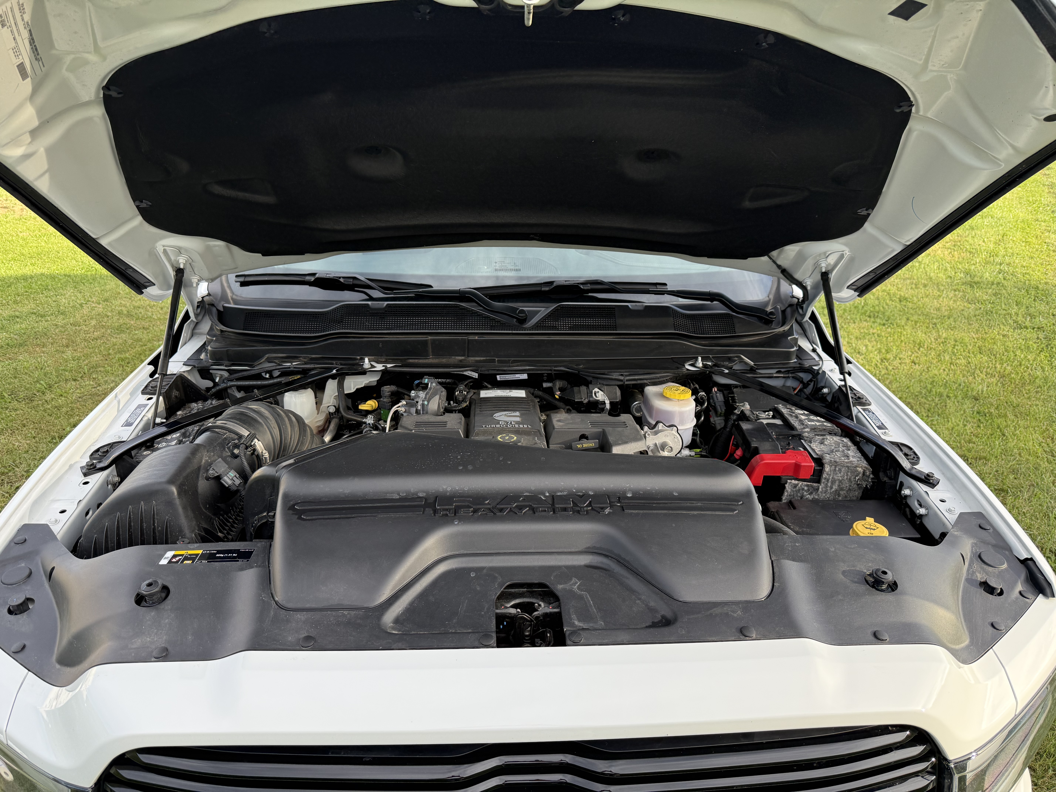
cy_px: 396
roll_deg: -2.6
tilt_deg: -18.5
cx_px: 528
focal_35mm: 24
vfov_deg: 56.8
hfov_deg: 71.6
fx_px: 732
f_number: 1.78
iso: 100
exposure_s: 1/788
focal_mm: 6.76
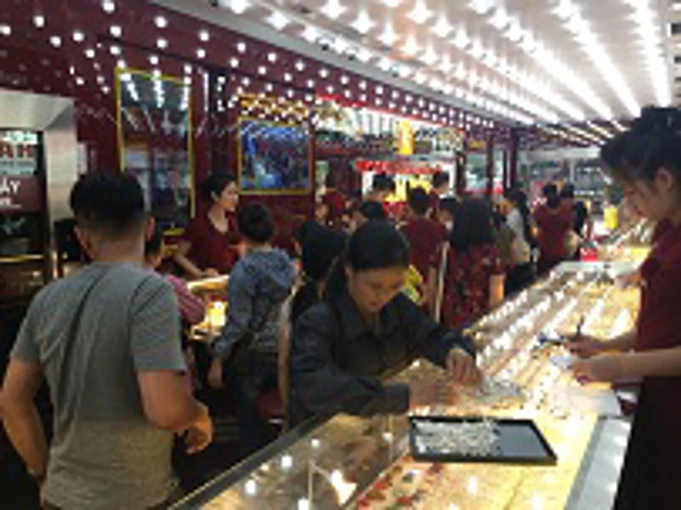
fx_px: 570
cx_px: 340
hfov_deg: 61.7
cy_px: 255
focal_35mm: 29
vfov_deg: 48.2
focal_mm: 4.15
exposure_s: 1/100
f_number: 2.2
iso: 40
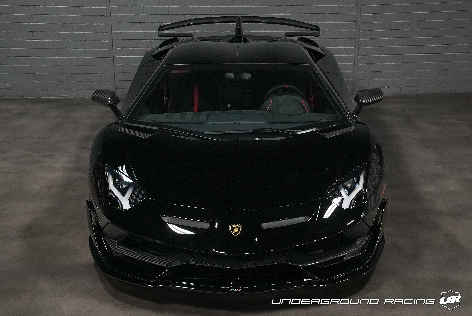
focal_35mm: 56
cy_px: 158
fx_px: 735
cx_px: 236
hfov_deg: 35.6
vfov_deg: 24.2
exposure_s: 1/160
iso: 12800
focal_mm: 56
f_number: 5
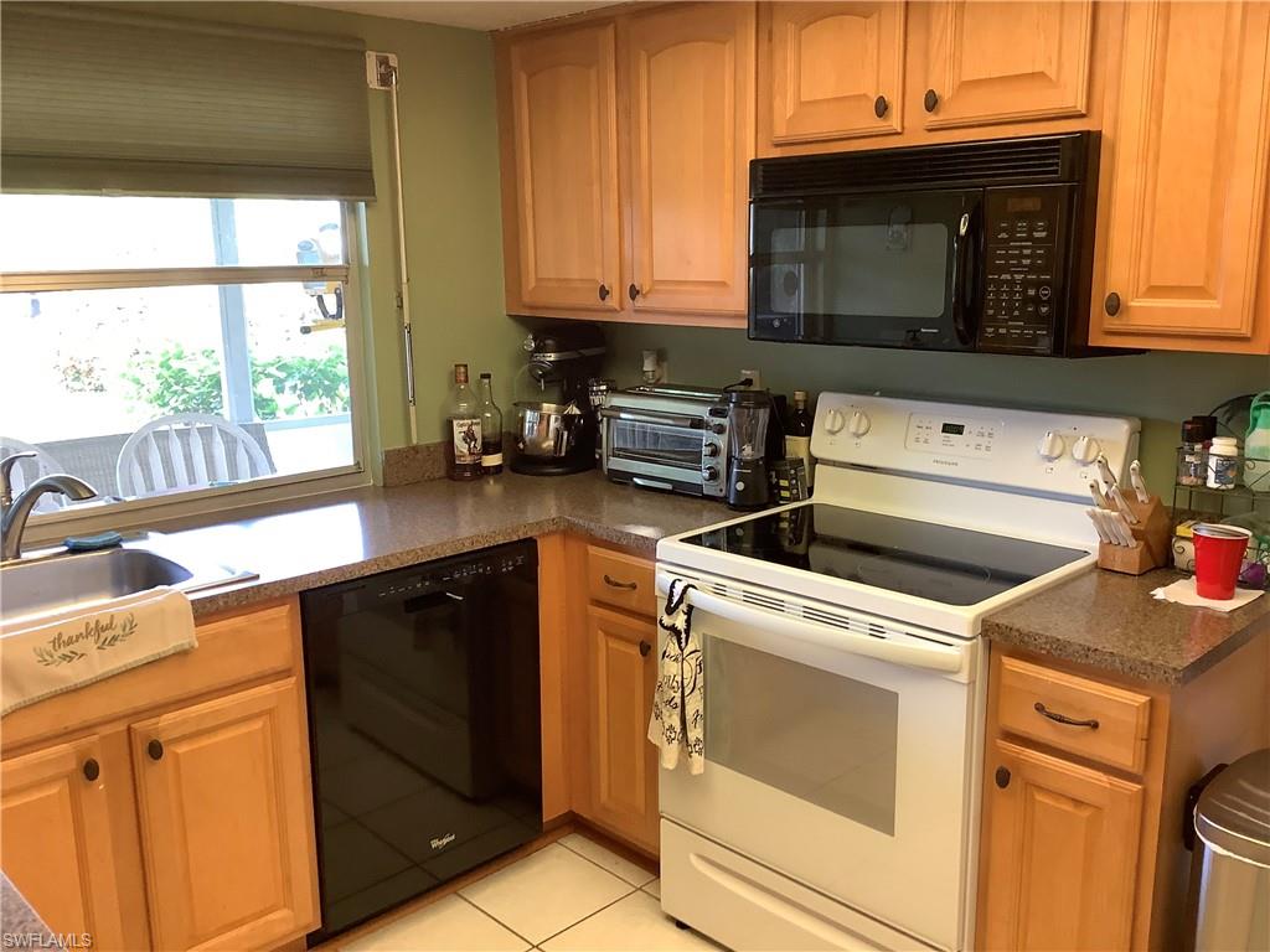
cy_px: 476
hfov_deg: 58.4
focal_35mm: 31
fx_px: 1137
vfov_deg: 45.4
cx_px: 635
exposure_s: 1/50
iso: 125
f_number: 2.4
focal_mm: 3.3
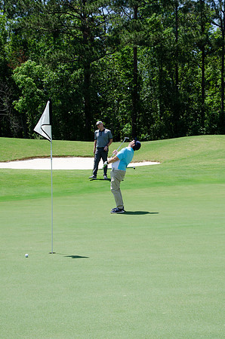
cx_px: 112
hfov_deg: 18.1
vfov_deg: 27.0
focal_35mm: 75
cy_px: 170
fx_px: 706
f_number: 11
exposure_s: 1/500
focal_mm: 50
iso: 400
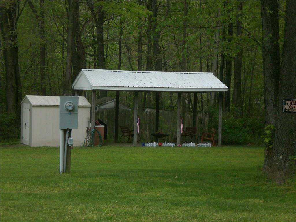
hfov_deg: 17.3
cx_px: 148
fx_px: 975
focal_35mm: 114
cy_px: 111
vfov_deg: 13.0
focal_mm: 18.9
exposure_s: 1/160
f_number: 5.9
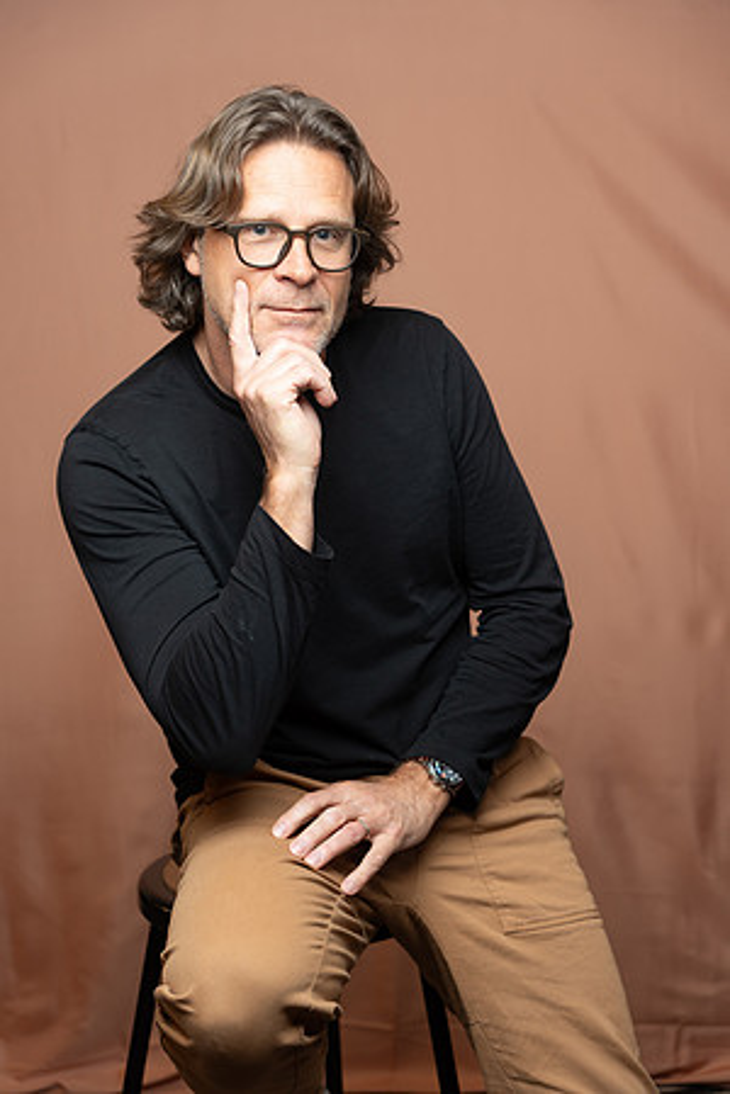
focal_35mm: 69
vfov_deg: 29.2
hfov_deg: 19.7
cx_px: 365
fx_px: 2099
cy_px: 547
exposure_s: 1/160
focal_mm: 69
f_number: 4
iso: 320
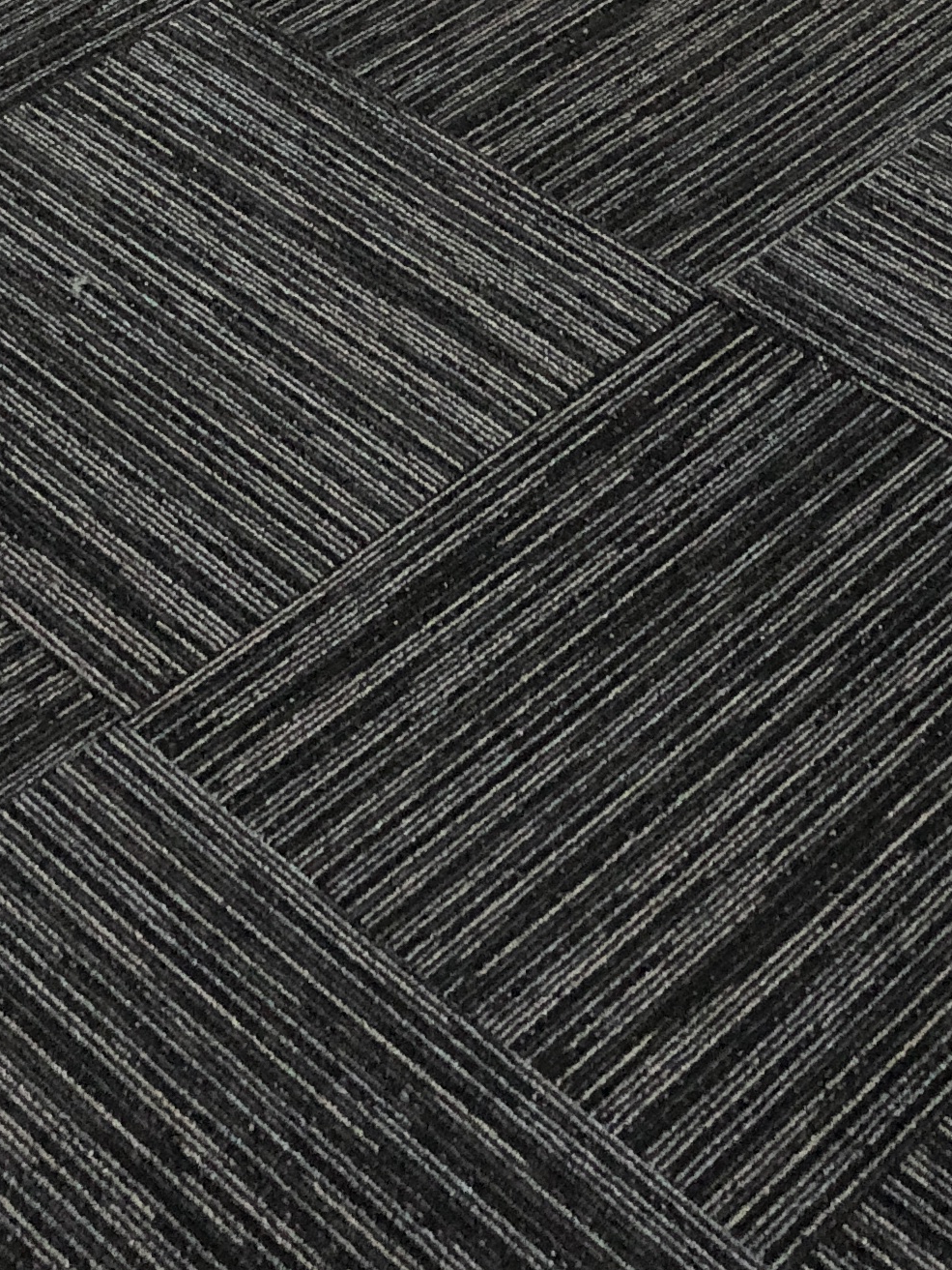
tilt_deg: -29.6
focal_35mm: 86
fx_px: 3153
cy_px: -218
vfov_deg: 21.3
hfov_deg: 17.1
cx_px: 633
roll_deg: -1.7
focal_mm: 4
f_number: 1.8
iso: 80
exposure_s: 1/15
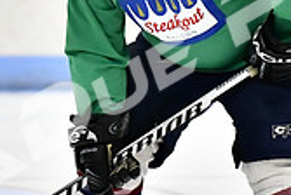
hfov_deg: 2.0
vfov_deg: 1.3
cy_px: 72
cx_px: 125
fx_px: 8413
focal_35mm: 1039
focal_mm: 200
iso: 8000
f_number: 2.8
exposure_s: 1/1600
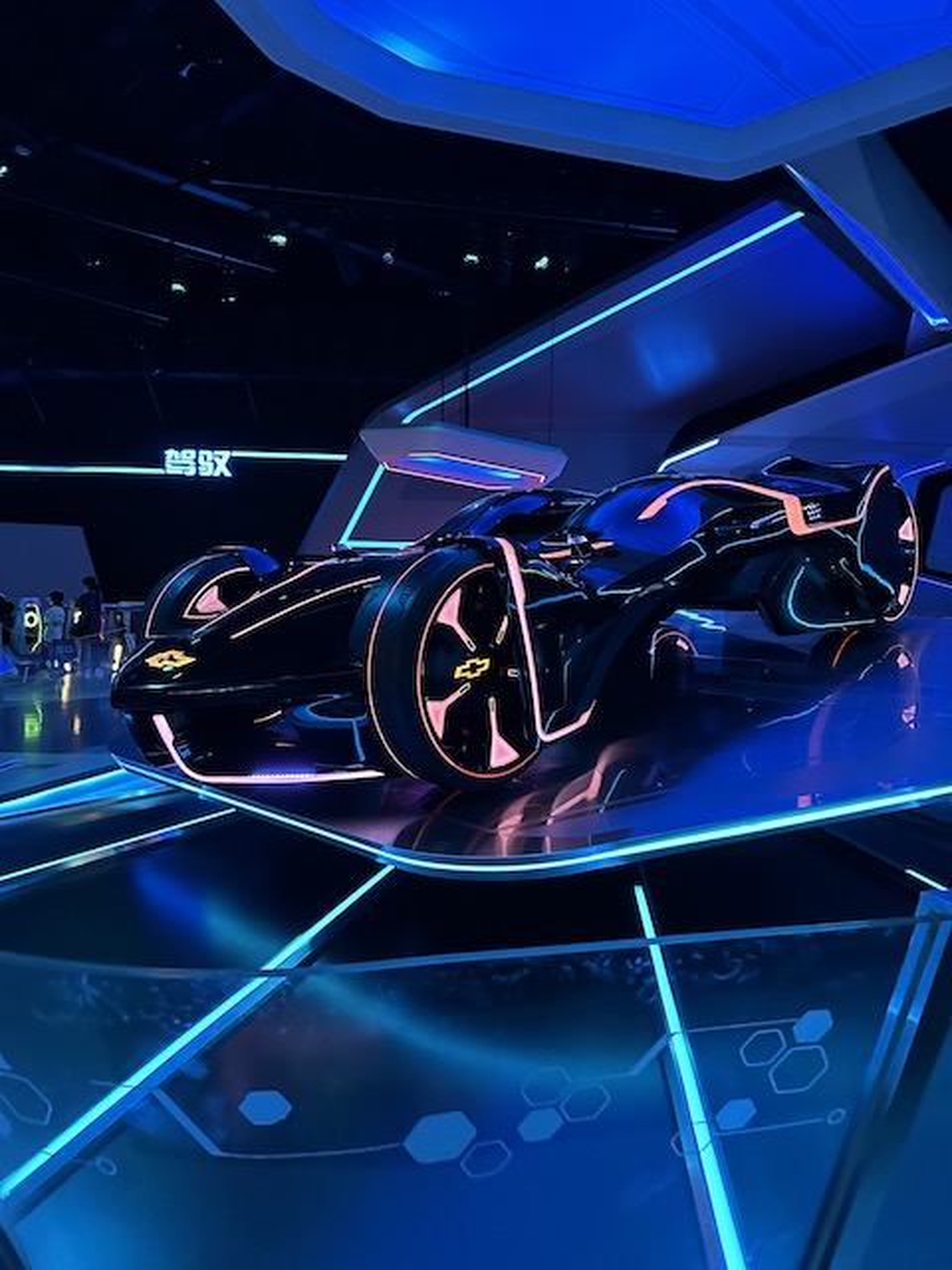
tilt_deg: -5.6
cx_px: 476
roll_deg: +1.8
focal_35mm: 24
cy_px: 635
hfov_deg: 56.8
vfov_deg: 71.6
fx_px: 880
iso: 1000
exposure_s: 1/36
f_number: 1.78
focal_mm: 6.86
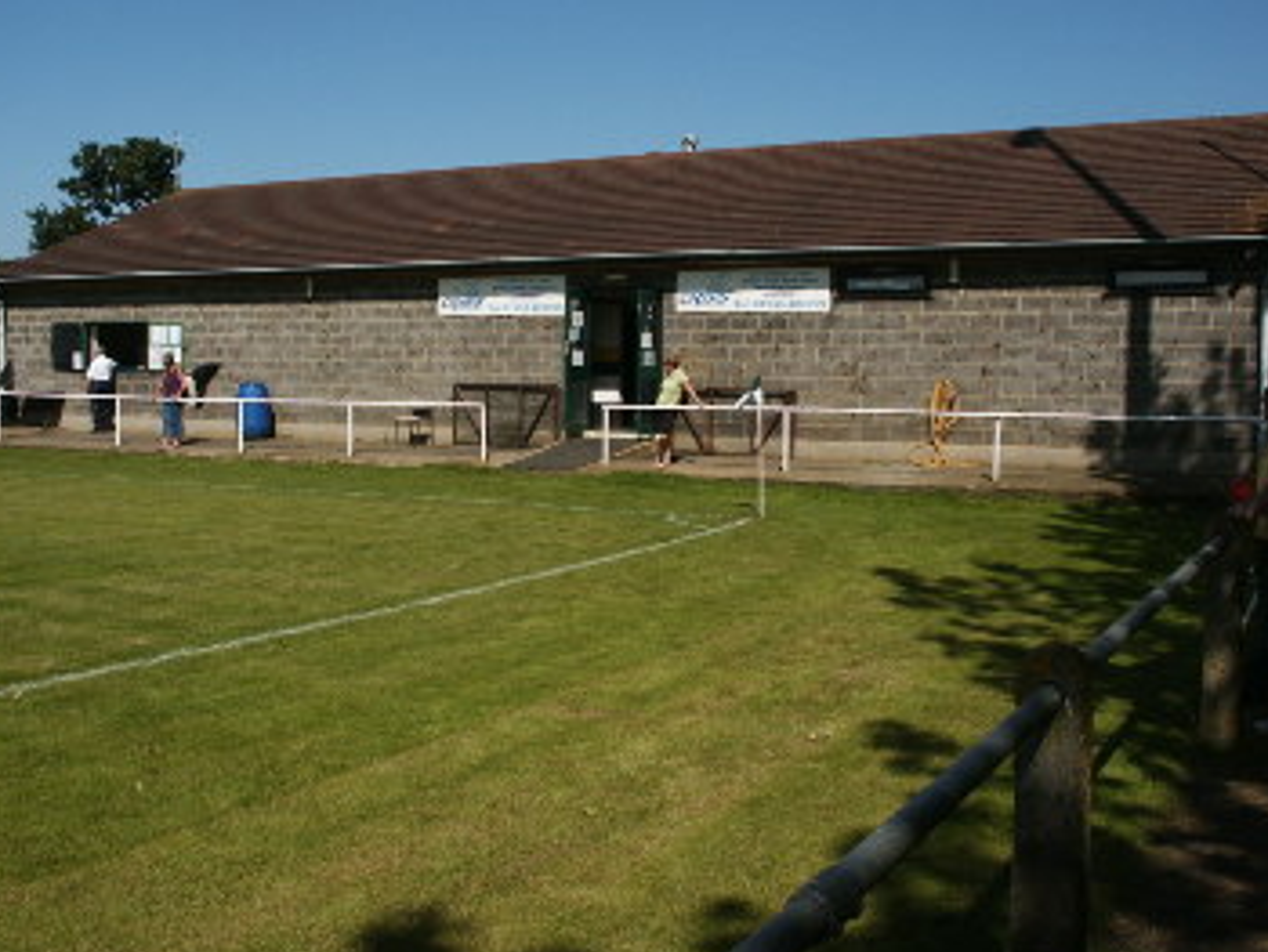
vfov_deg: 36.0
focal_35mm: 40
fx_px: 1466
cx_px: 616
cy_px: 442
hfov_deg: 46.8
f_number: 6.7
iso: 64
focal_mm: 7.19
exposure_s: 1/500
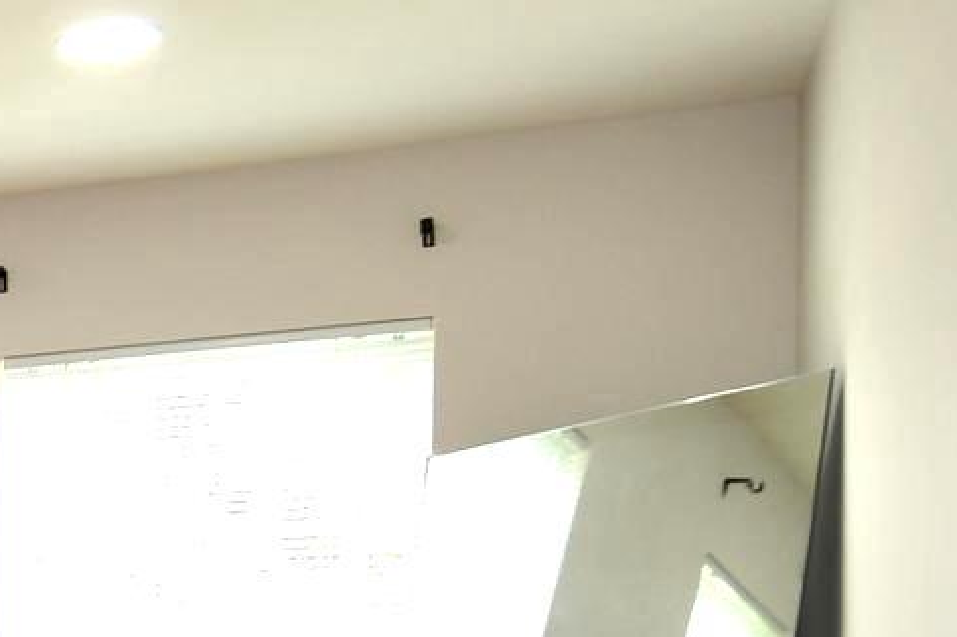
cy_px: 920
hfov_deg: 20.5
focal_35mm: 76
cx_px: -675
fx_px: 2020
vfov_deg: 16.5
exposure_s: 1/60
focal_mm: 12
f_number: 4
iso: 250
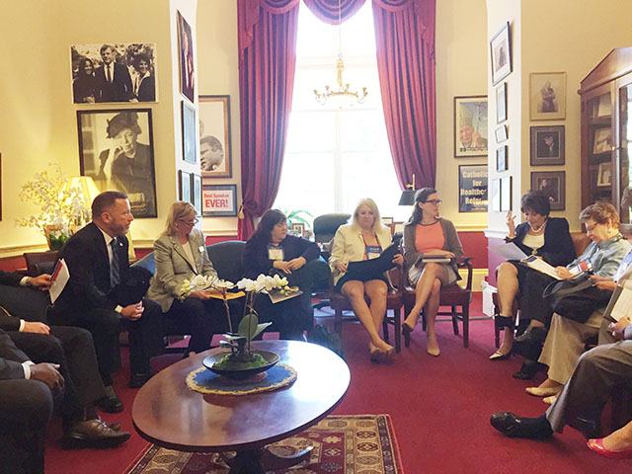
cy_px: 237
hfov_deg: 61.7
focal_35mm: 29
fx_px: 529
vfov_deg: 48.2
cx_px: 316
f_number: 2.2
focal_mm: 4.15
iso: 50
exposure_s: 1/30
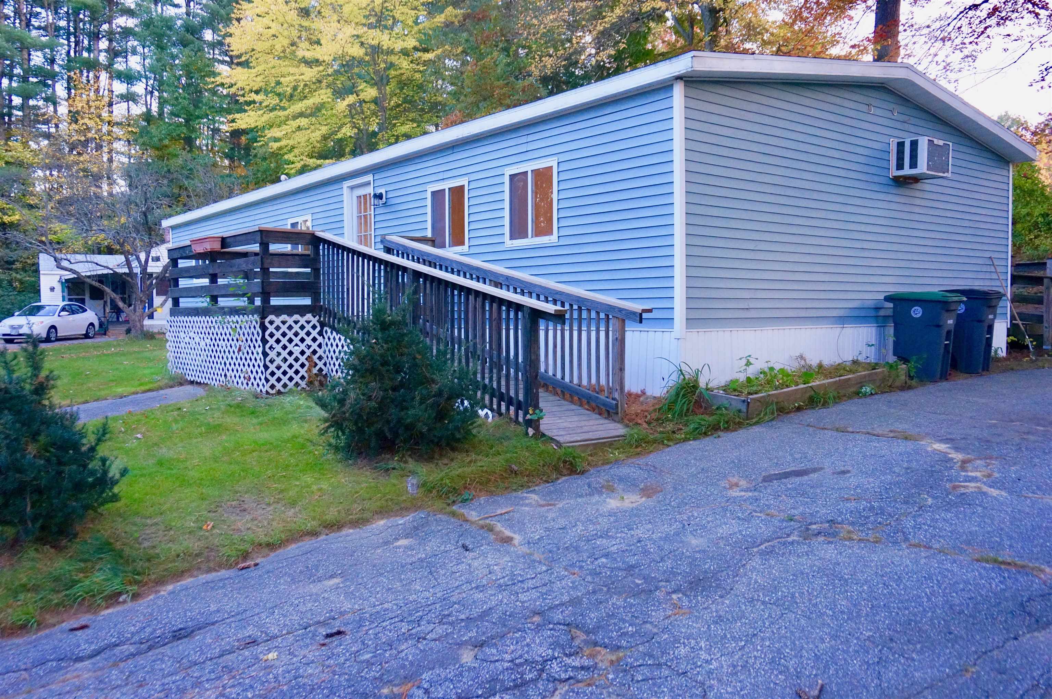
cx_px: 526
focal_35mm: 30
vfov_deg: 43.5
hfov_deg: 62.0
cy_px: 350
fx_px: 876
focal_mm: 20
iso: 800
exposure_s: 1/160
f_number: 4
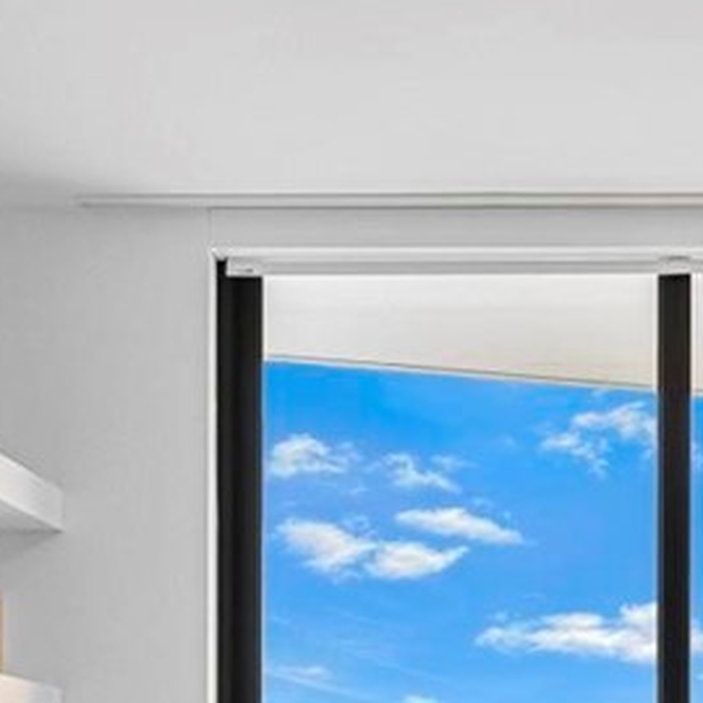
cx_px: 568
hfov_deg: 22.7
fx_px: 1723
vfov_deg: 21.6
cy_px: 819
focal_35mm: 75
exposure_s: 1/60
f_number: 9
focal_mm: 14
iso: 400
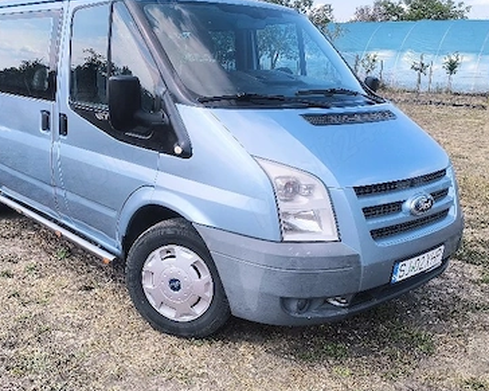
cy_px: 160
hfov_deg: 48.6
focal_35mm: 37
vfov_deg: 40.0
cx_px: 179
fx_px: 535
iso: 50
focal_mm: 6.14
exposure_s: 1/588
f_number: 1.65
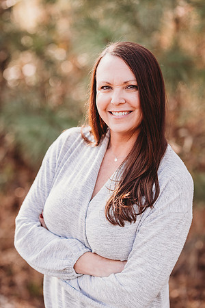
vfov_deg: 23.9
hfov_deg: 16.1
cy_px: 154
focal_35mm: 85
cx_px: 102
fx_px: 726
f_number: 2.2
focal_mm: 85
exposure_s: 1/320
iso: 100
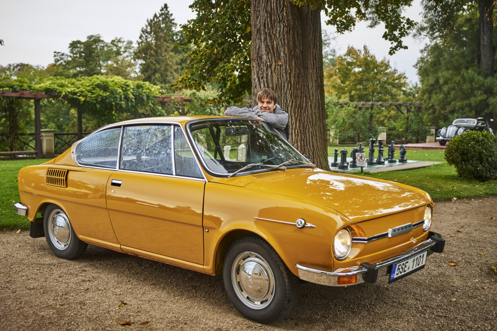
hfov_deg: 46.4
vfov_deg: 31.9
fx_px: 580
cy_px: 166
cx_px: 248
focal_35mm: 42
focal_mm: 42
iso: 800
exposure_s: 1/160
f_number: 2.8
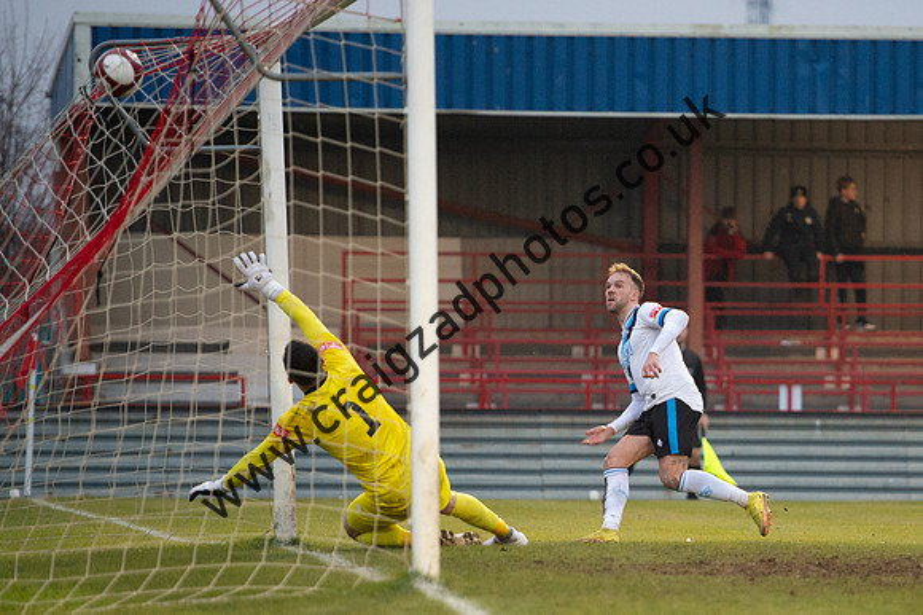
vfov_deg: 4.8
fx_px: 7291
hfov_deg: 7.2
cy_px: 442
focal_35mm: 285
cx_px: 667
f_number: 2.8
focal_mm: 190
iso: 5600
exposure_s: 1/640
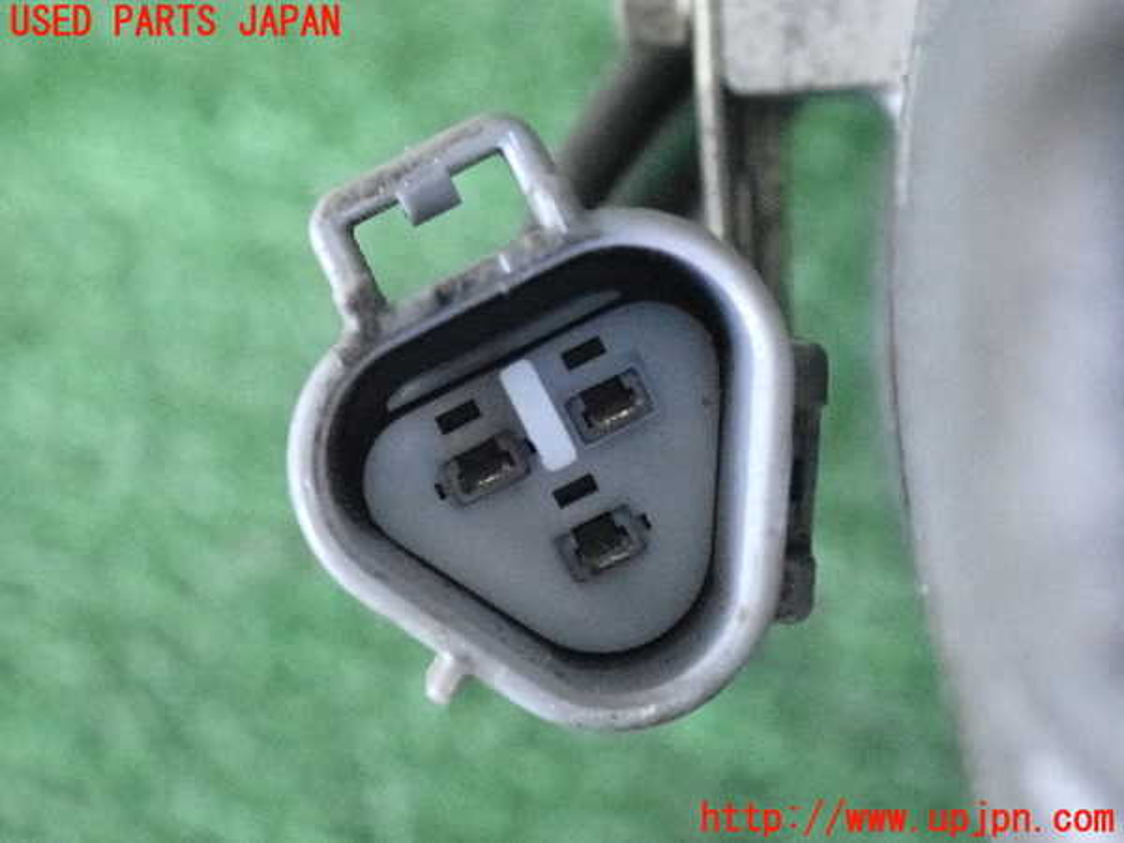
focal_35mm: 100
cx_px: 562
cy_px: 422
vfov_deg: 14.8
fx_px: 3247
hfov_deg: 19.6
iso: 6400
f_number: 4.9
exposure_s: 1/125
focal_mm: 18
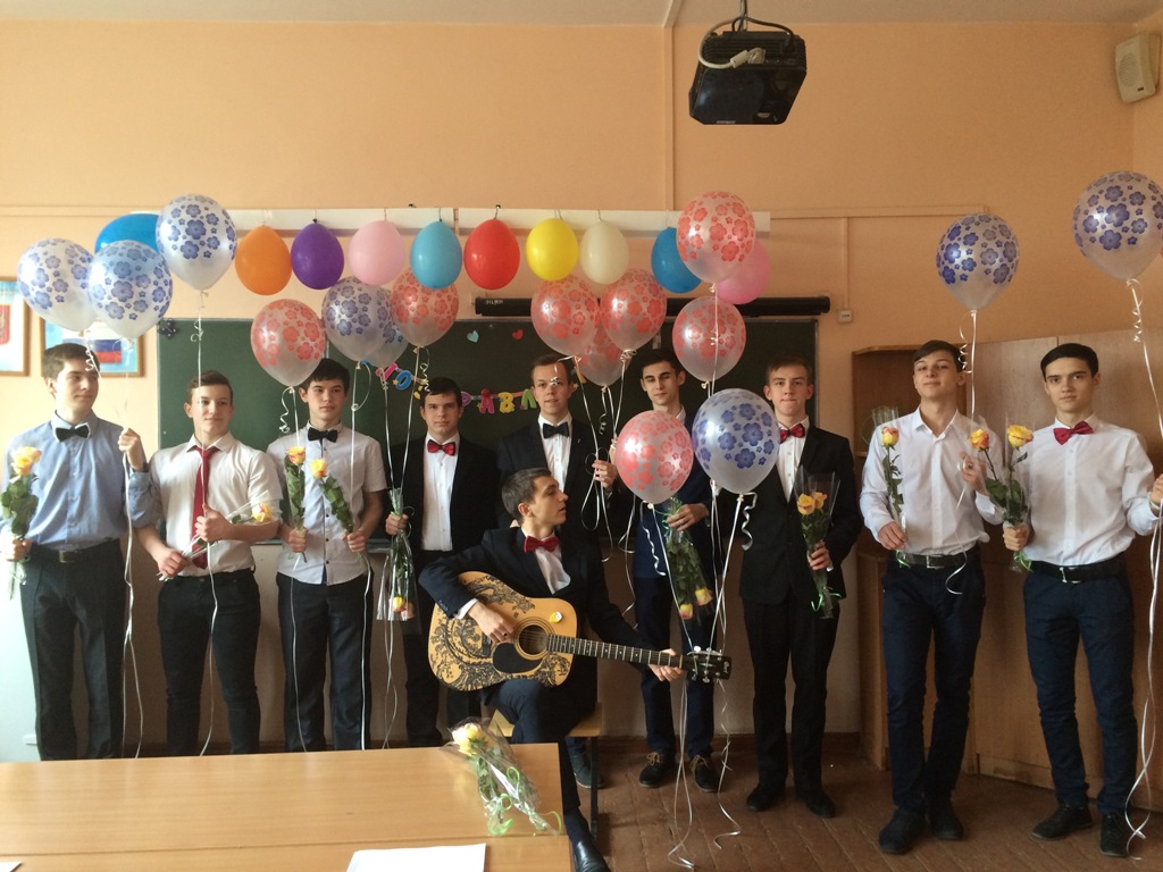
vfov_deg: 48.2
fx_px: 974
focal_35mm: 29
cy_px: 436
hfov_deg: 61.7
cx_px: 582
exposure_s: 1/33
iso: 160
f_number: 2.2
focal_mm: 4.15
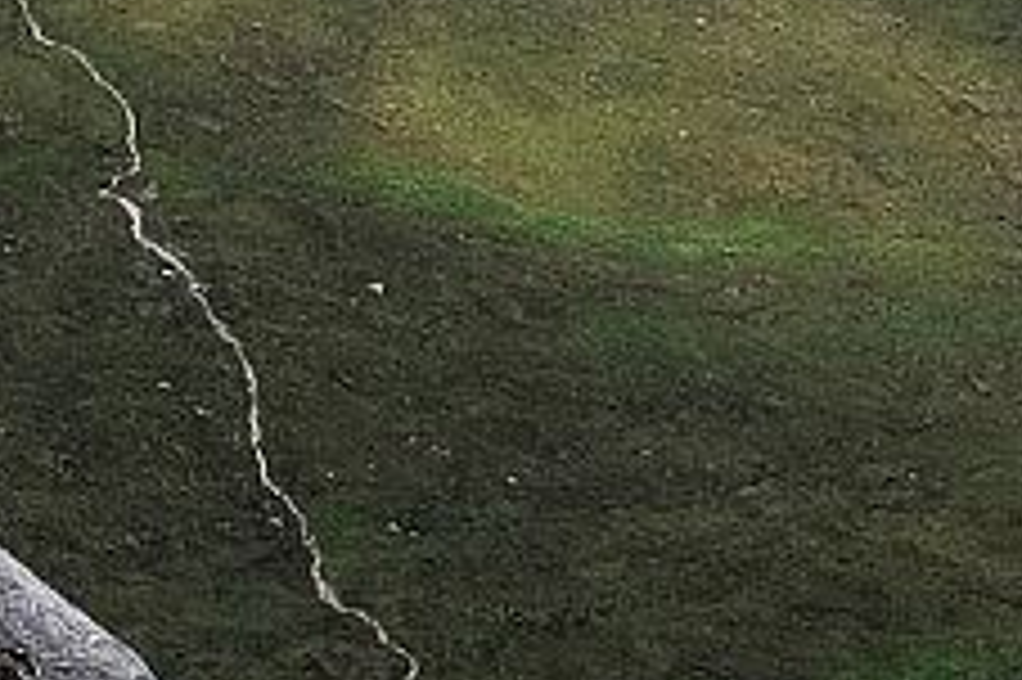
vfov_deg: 4.5
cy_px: -1419
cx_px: -270
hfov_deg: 7.1
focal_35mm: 289
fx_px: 8198
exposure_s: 1/350
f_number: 6.4
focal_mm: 27
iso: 200
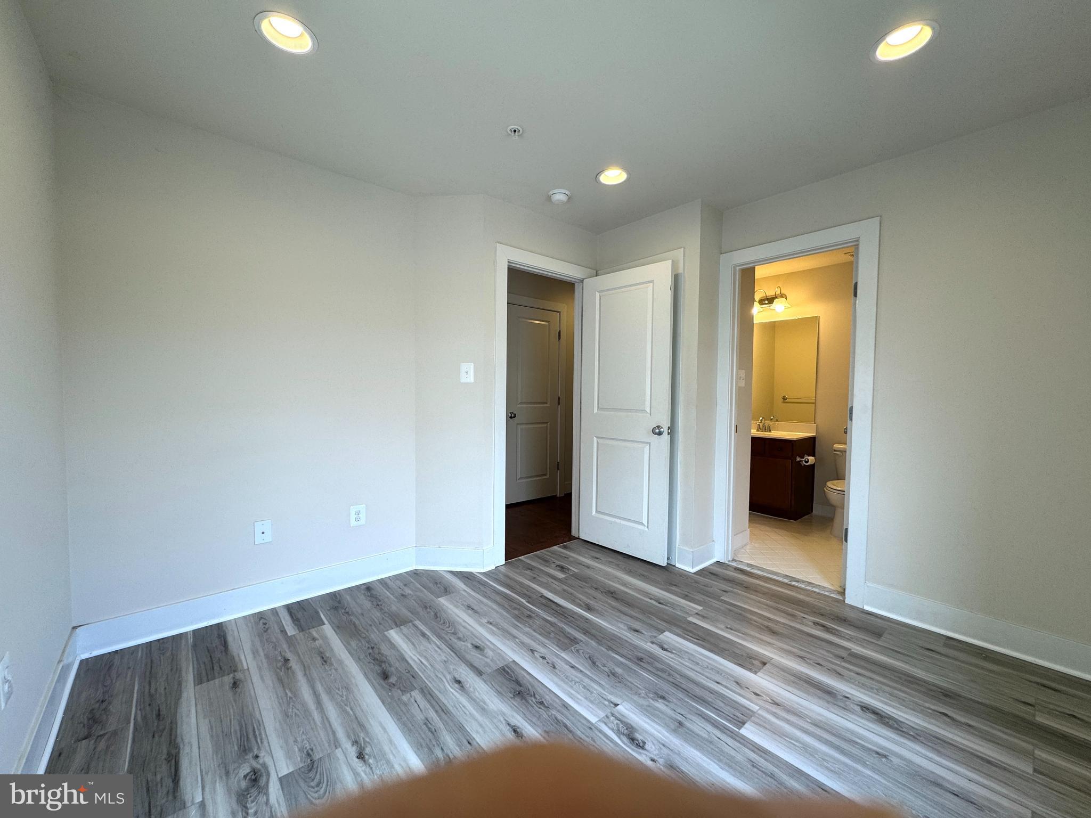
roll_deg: -0.3
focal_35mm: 14
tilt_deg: -3.4
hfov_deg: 102.1
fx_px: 441
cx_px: 546
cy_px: 409
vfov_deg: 85.7
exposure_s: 1/120
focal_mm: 2.22
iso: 64
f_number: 2.2
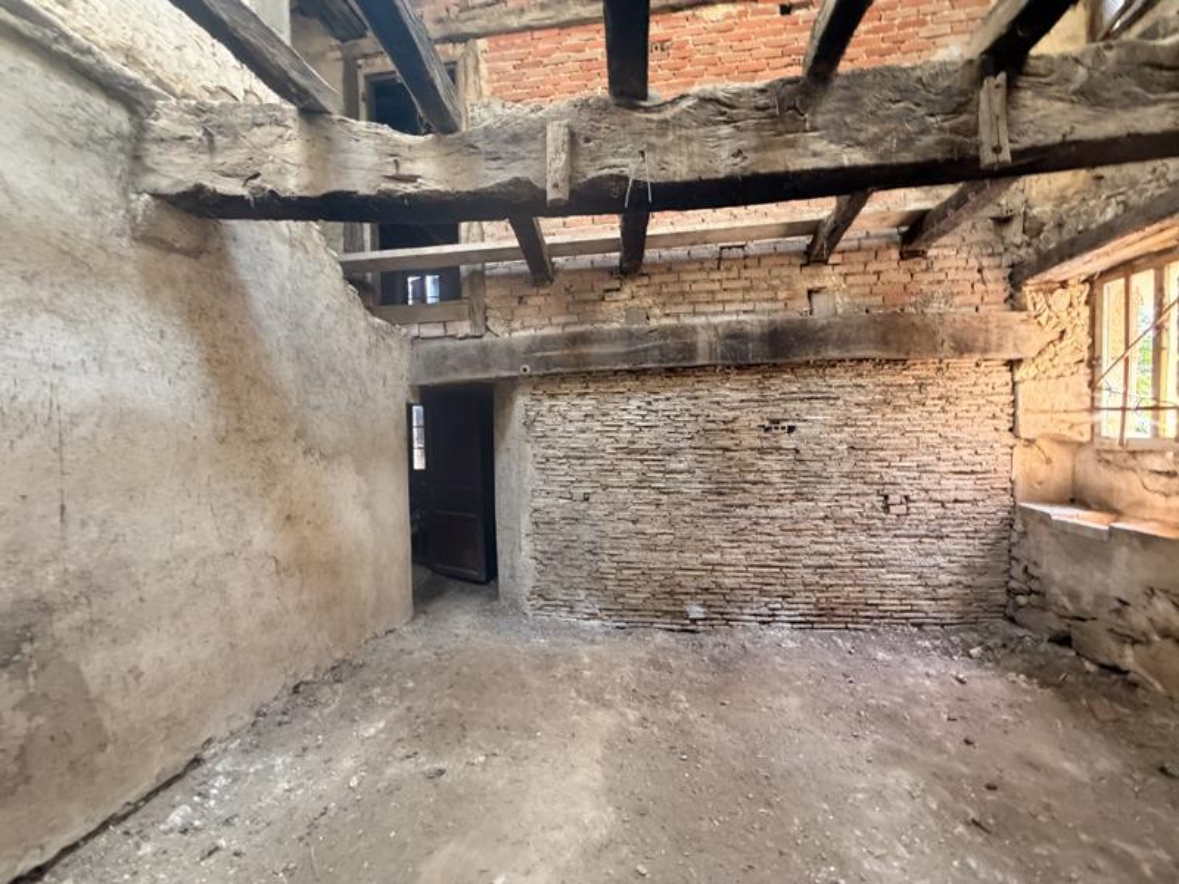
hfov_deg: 102.1
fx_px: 477
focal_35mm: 14
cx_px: 590
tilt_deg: -2.7
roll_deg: +2.2
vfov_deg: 85.7
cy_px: 442
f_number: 2.2
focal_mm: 2.22
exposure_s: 1/60
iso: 320
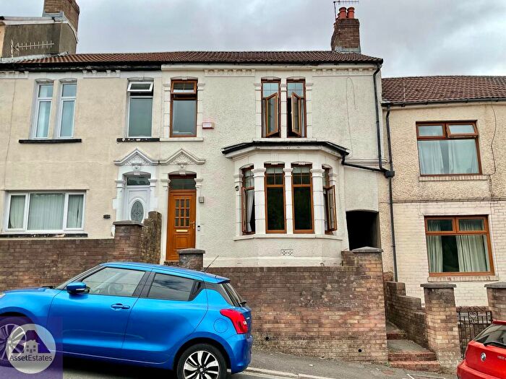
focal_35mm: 29
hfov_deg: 61.7
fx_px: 424
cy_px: 190
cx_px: 253
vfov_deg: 48.2
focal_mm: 3
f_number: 1.8
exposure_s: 1/855
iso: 16
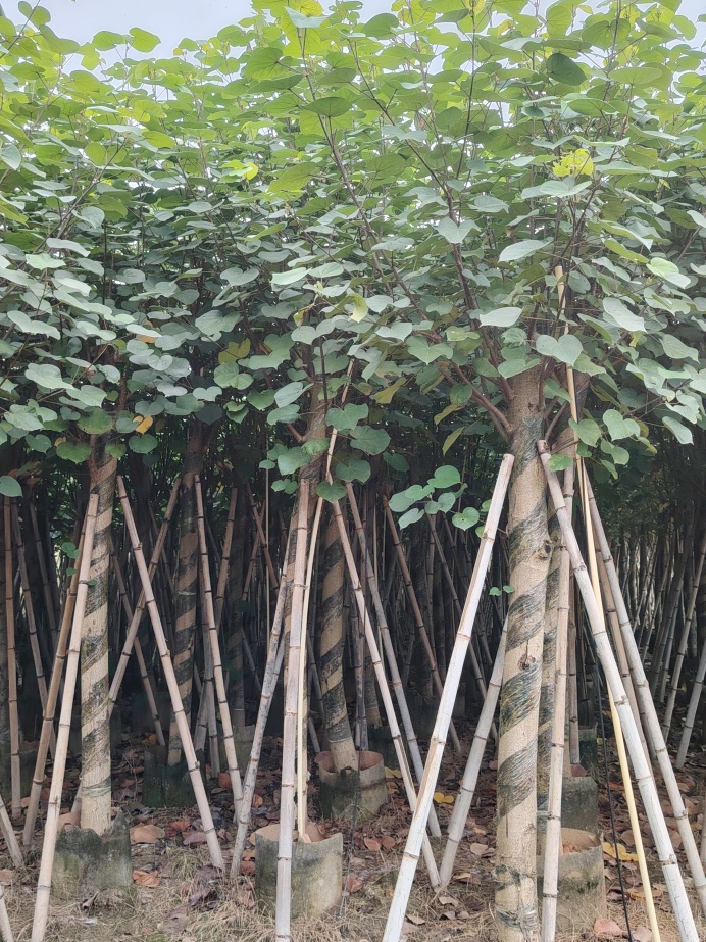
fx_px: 1006
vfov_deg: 50.1
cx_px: 345
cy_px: 499
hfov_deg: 38.7
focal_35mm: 37
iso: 100
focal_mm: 5.25
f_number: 1.75
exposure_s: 1/153
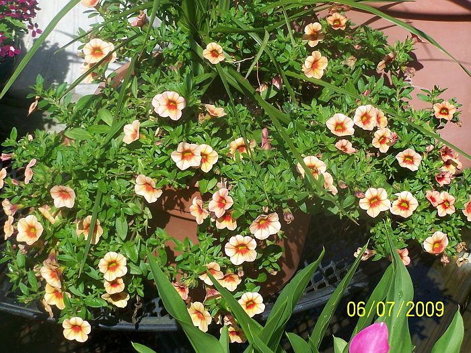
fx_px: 1742
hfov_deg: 15.4
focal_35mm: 128
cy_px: 176
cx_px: 236
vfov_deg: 11.6
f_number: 4.5
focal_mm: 21.2
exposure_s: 1/500
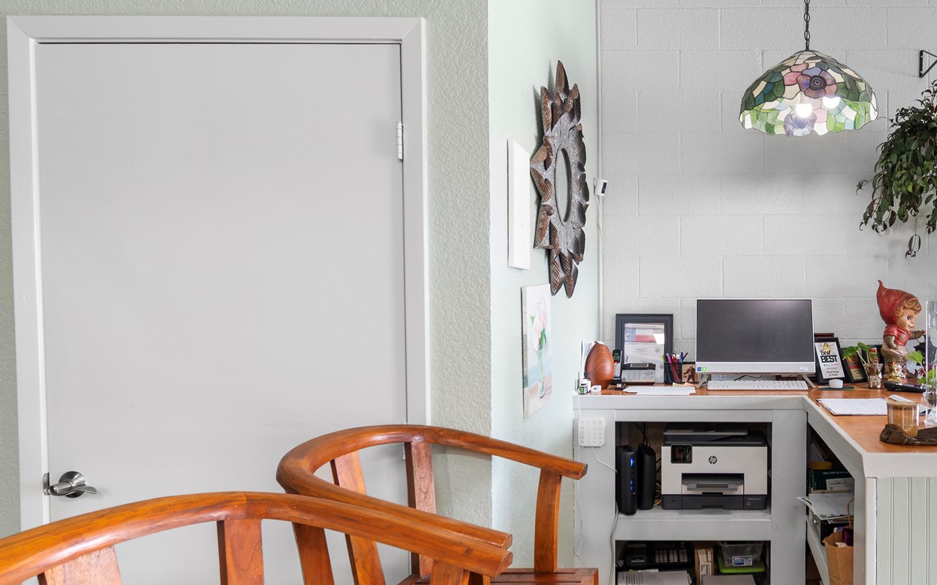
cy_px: 326
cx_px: 724
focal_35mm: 26
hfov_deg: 65.3
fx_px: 664
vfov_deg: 47.5
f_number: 5
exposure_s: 1/50
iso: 100
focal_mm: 10
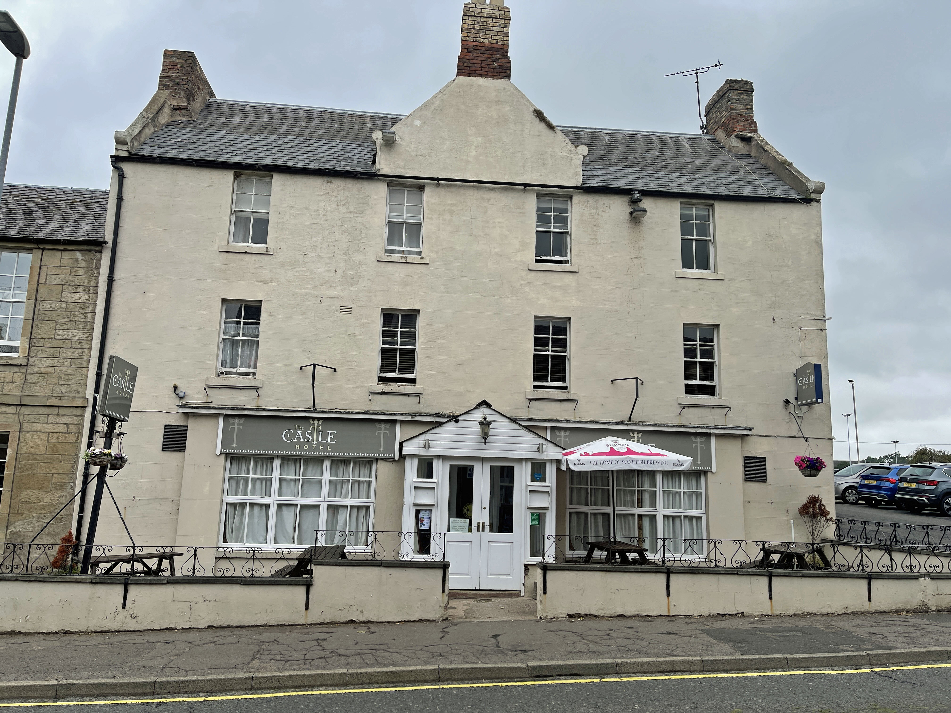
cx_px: 476
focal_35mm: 26
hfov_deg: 67.3
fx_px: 714
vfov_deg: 53.1
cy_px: 356
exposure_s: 1/1339
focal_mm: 5.1
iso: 32
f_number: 1.6
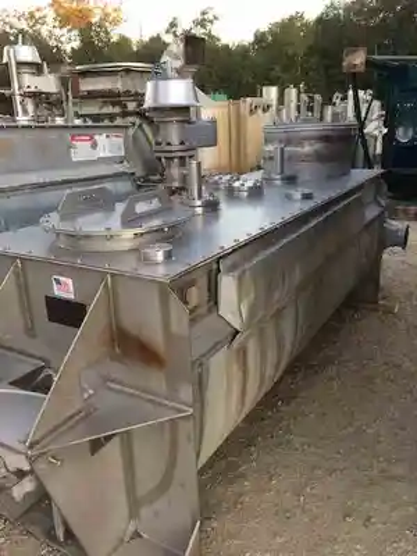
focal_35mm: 29
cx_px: 208
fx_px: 466
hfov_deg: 48.2
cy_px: 278
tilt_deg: -17.8
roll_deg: +1.6
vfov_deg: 61.7
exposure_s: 1/40
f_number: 2.2
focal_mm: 4.15
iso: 40
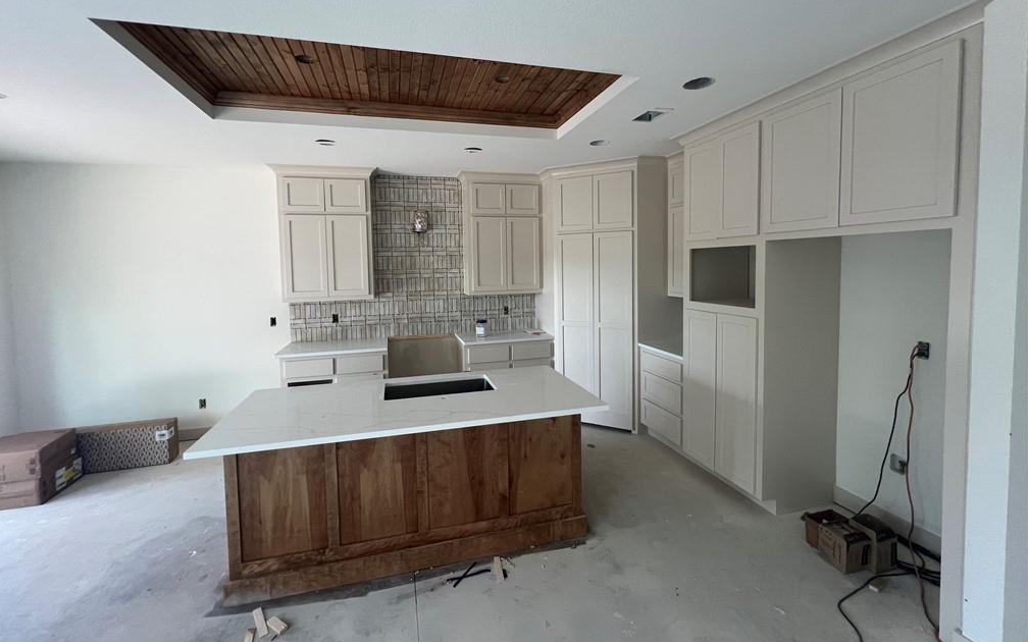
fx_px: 392
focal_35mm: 14
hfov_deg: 105.3
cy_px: 286
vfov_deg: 78.4
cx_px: 507
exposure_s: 1/120
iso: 125
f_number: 1.8
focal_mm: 1.57
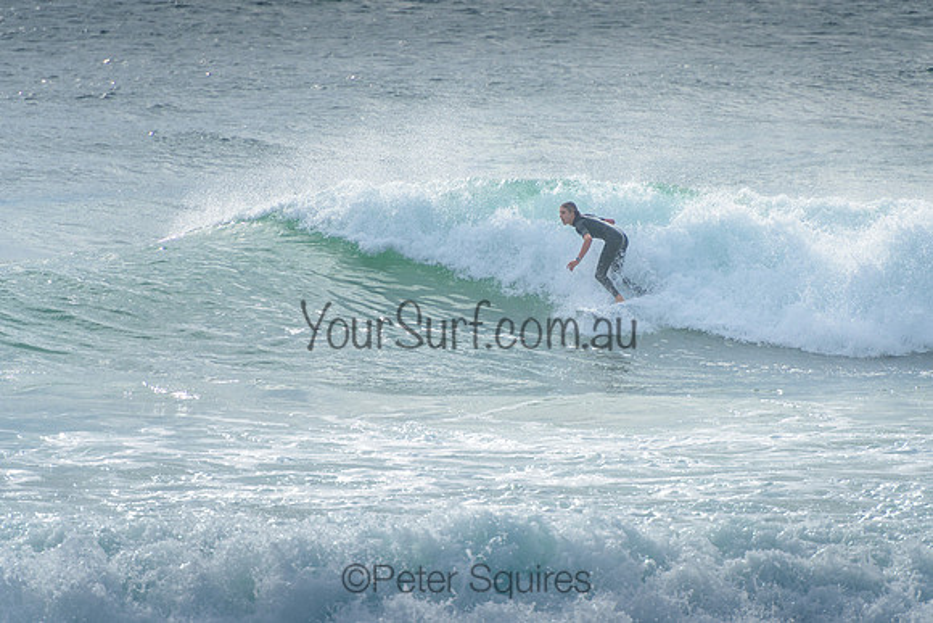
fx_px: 12713
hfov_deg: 4.2
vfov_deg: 2.8
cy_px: 278
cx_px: 532
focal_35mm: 490
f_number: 5.6
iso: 180
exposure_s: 1/2000
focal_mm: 400
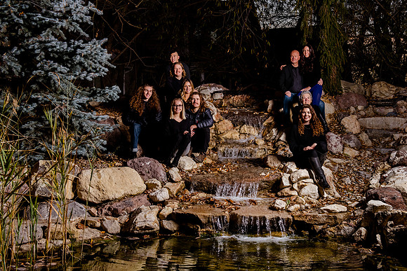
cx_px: 233
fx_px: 625
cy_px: 116
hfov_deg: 36.0
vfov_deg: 24.5
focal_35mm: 55
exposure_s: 1/160
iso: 800
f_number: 8
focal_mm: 48
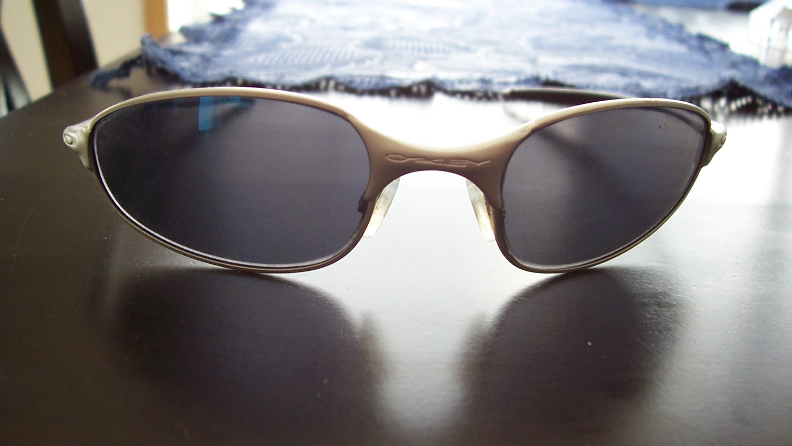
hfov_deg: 52.8
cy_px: 234
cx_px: 400
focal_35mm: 38
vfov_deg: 31.2
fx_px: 798
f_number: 2.7
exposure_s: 1/30
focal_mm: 5.6
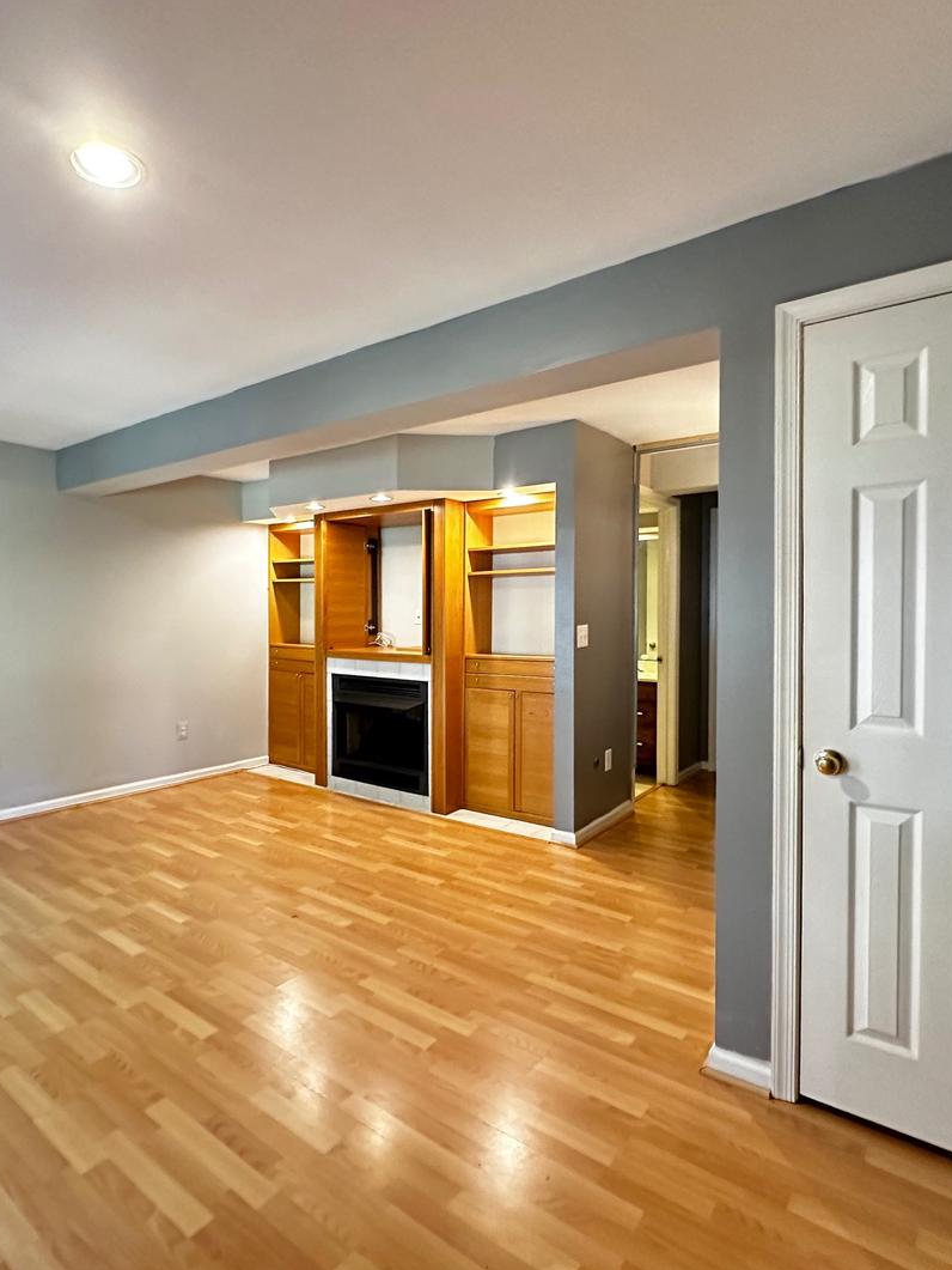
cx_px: 411
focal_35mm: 19
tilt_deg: -1.4
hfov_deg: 68.4
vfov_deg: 84.7
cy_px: 626
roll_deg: +0.2
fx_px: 697
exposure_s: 1/60
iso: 1000
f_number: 2.2
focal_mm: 2.22
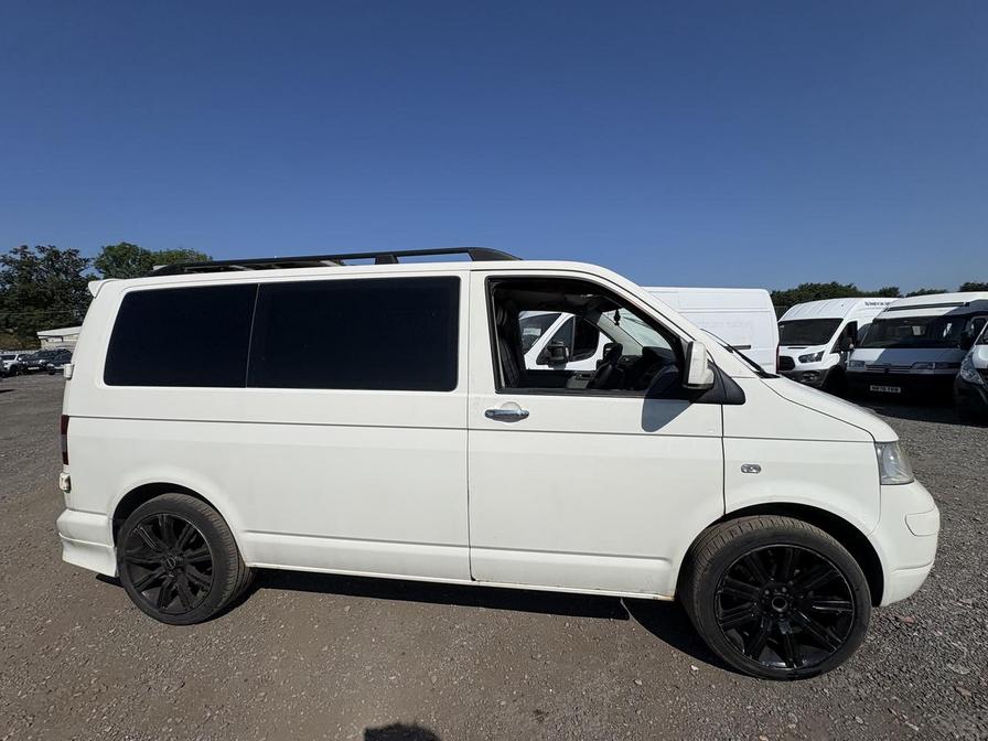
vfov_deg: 85.7
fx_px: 400
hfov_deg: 102.1
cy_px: 370
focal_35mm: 14
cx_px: 494
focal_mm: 2.22
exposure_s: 1/6135
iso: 50
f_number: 2.2
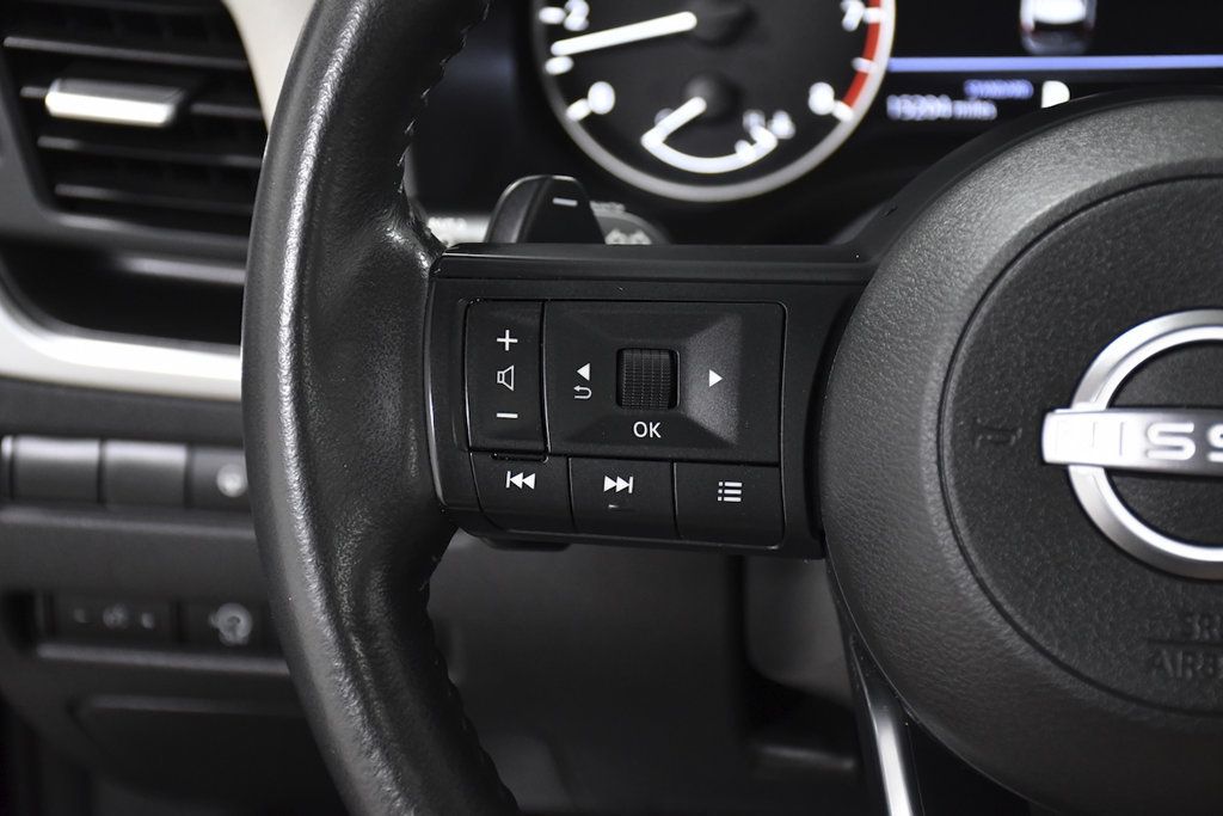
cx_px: 612
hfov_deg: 27.0
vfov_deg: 18.2
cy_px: 408
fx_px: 2548
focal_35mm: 75
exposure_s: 1/100
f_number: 4.8
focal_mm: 50
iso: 2500
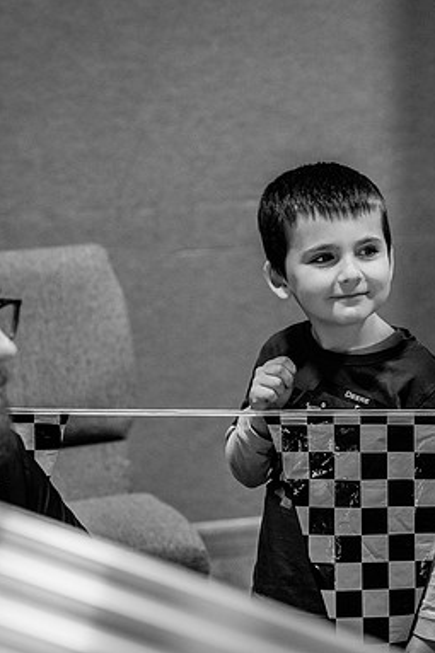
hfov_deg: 12.9
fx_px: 1923
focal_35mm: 106
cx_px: 341
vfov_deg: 19.3
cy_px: 328
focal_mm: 70
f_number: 2.8
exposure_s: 1/320
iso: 2500
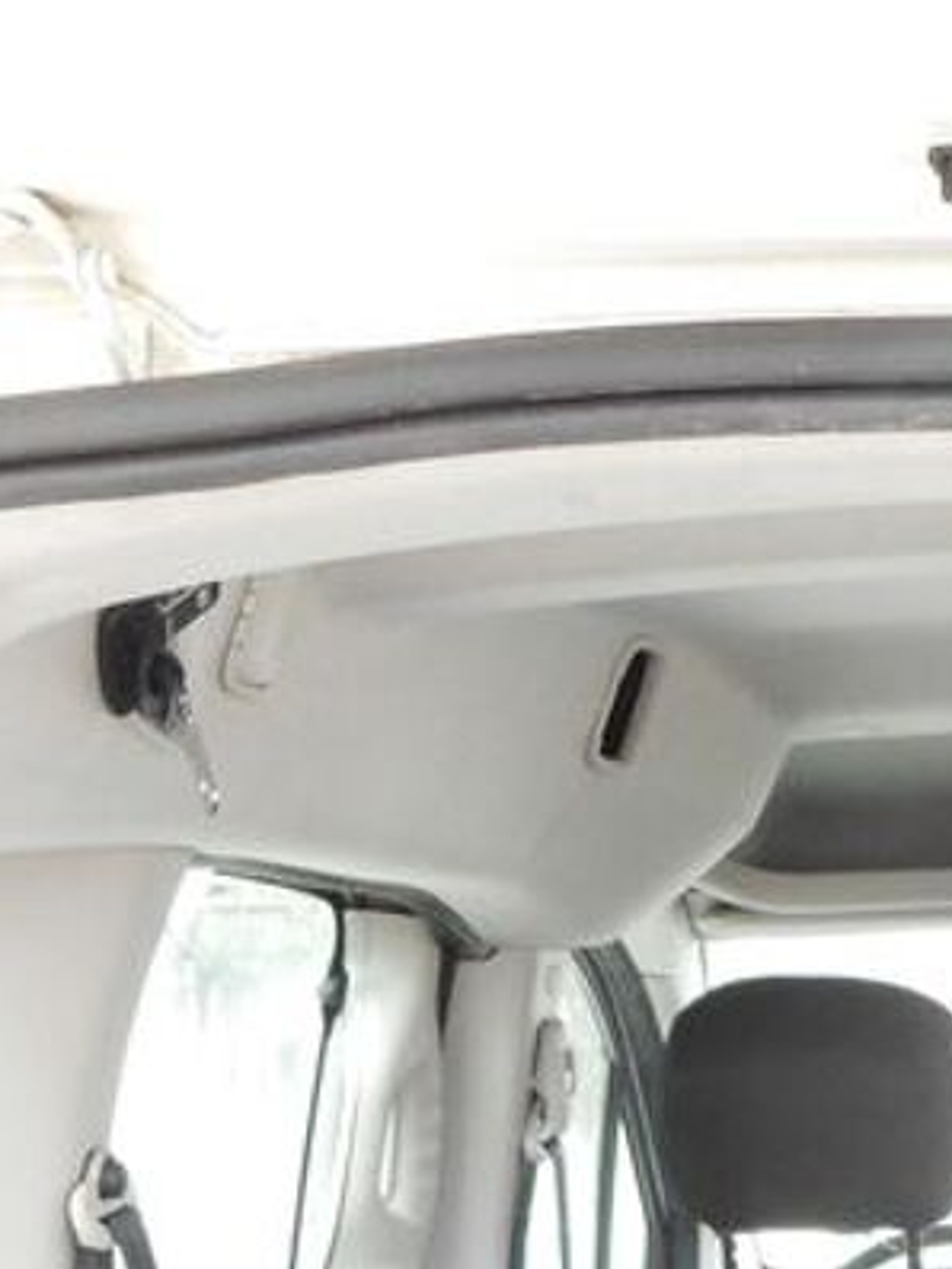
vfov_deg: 20.2
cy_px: 1868
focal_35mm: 84
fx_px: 3079
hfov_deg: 16.7
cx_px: 1214
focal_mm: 4.5
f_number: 3.7
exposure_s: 1/30
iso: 220
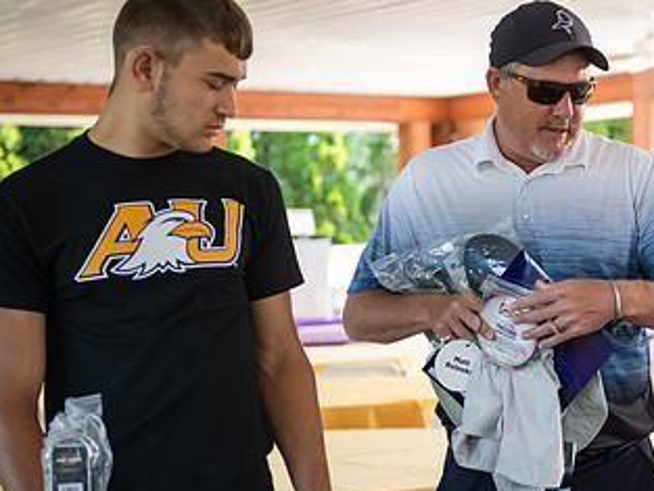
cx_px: 570
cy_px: 235
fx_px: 1852
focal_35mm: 98
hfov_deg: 19.7
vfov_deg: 15.1
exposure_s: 1/200
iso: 400
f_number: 3.2
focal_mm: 55
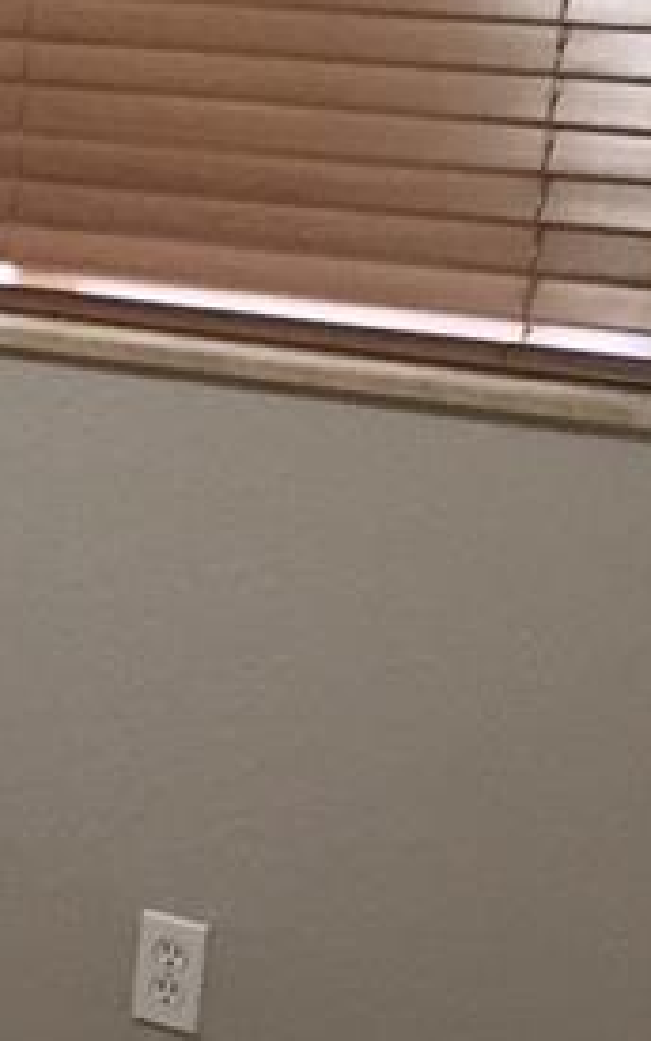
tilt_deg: -16.1
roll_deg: +0.3
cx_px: -878
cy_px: 746
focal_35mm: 134
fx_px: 3802
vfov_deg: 15.5
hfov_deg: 8.9
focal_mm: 4.15
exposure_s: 1/30
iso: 80
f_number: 2.2
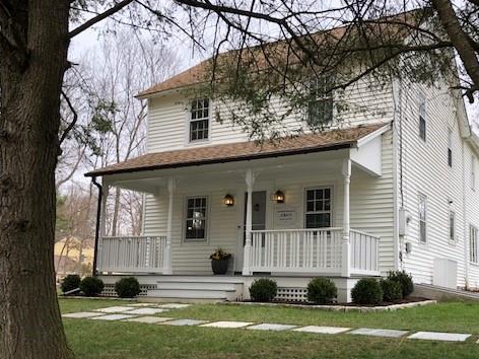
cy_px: 228
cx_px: 285
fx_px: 526
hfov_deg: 48.7
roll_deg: -2.6
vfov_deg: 37.5
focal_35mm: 38
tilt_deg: +6.5
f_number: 1.8
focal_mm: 3.99
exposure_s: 1/185
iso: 20
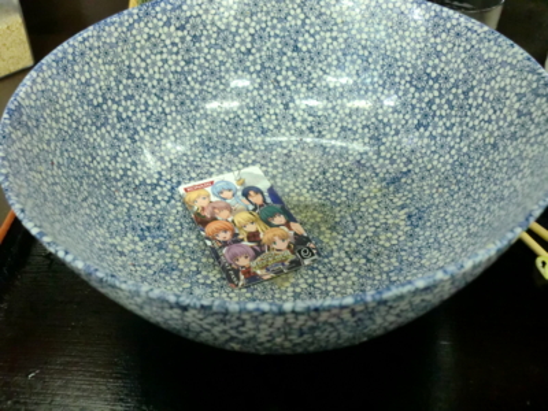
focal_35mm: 35
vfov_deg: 40.7
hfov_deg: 52.6
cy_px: 206
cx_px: 274
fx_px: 554
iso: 800
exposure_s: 1/60
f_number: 3.1
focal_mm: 6.3
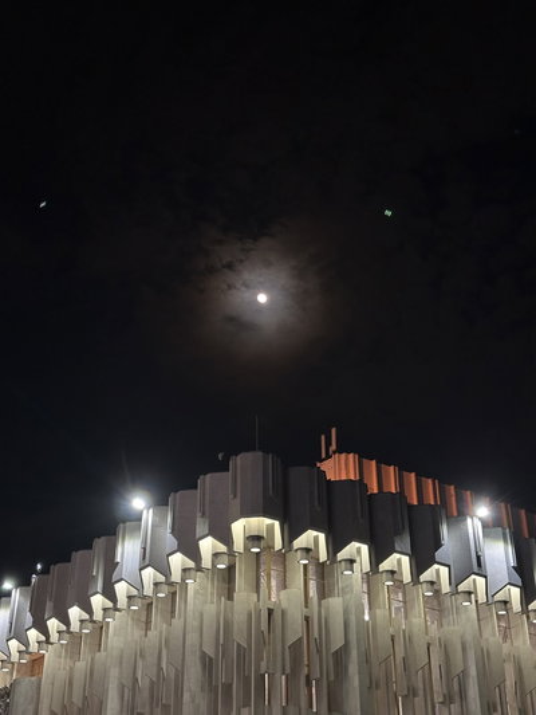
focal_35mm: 48
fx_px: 991
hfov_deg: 30.3
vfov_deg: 39.6
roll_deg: -0.6
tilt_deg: +30.2
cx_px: 268
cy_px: 358
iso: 250
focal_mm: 6.86
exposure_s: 1/33
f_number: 1.78
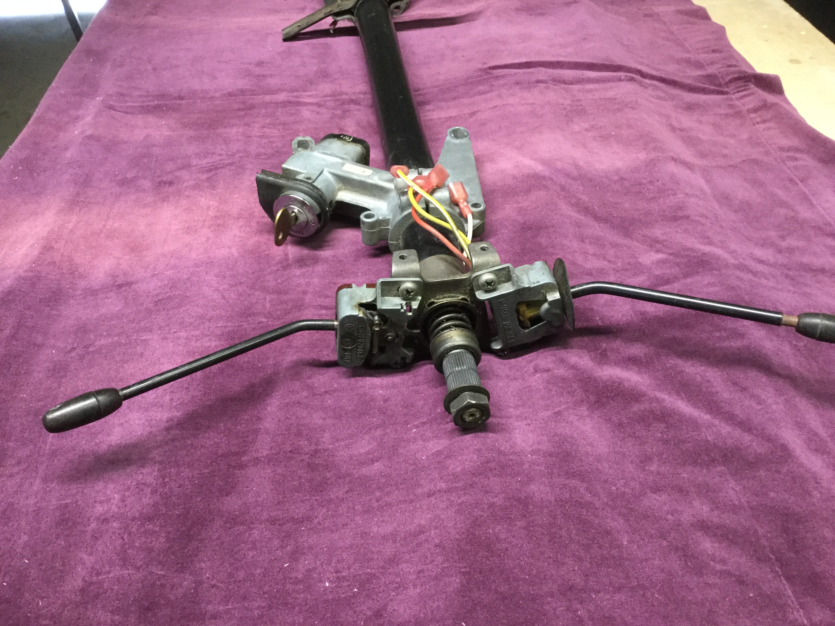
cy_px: 313
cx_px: 418
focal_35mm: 31
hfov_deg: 58.4
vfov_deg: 45.4
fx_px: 748
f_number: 2.4
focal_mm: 3.3
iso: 200
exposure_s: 1/24
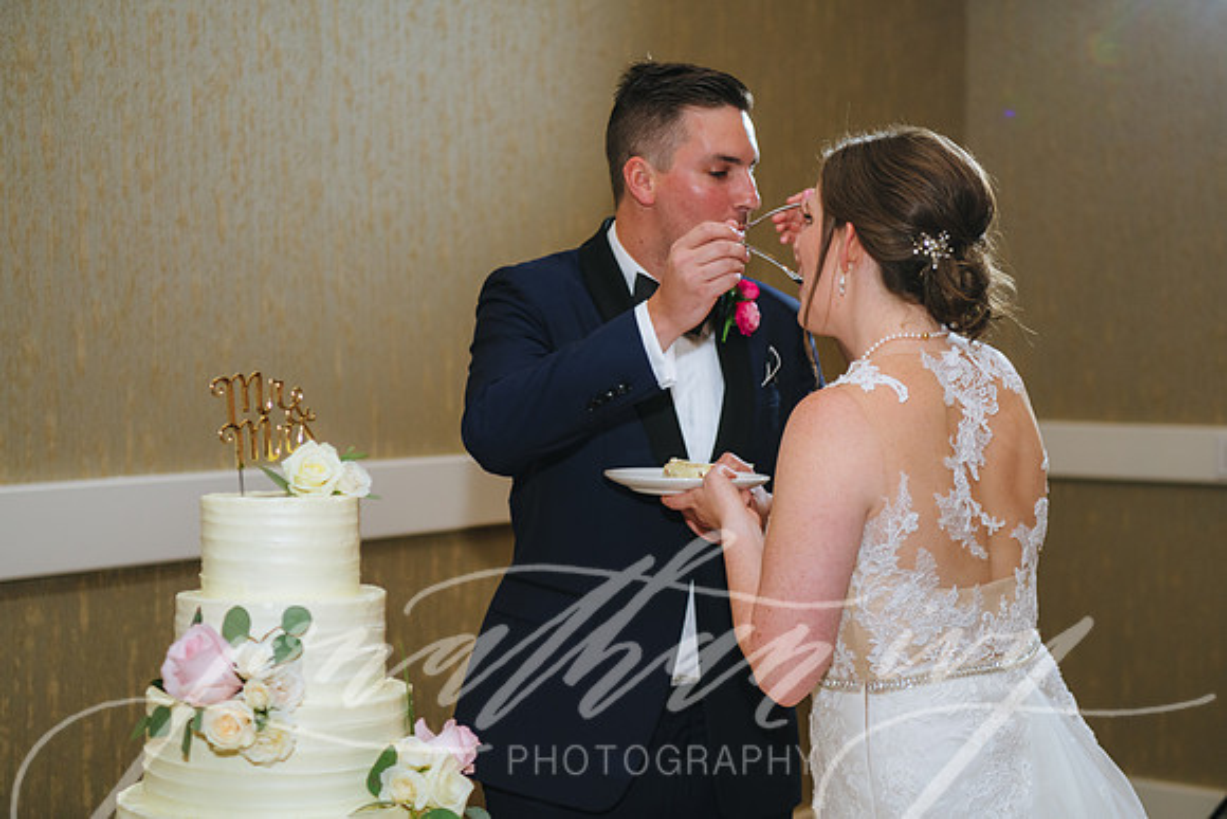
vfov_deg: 22.8
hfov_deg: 33.6
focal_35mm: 60
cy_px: 410
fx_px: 2029
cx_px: 623
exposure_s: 1/80
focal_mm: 58
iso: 640
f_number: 2.8
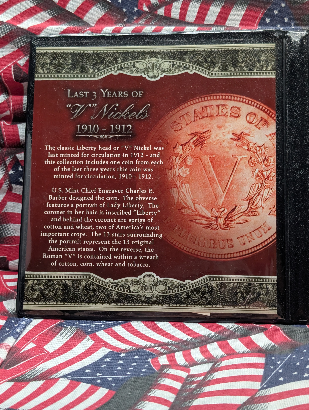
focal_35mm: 49
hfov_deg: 29.7
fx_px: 582
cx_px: 154
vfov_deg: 38.9
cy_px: 205
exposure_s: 1/582
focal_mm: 6.9
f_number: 1.68
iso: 437
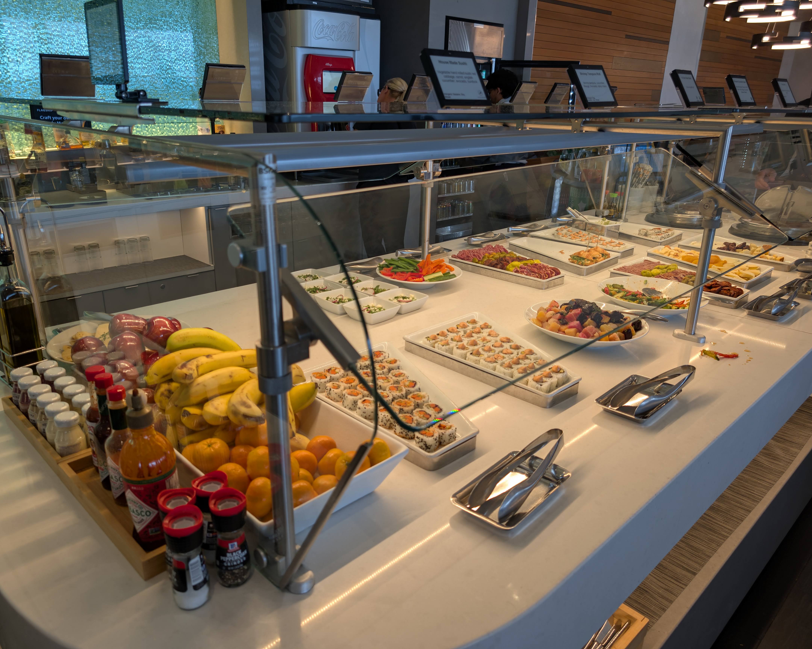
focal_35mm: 25
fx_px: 601
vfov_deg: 56.8
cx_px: 391
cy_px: 324
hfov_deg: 68.1
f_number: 1.68
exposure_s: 1/120
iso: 37
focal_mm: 6.9
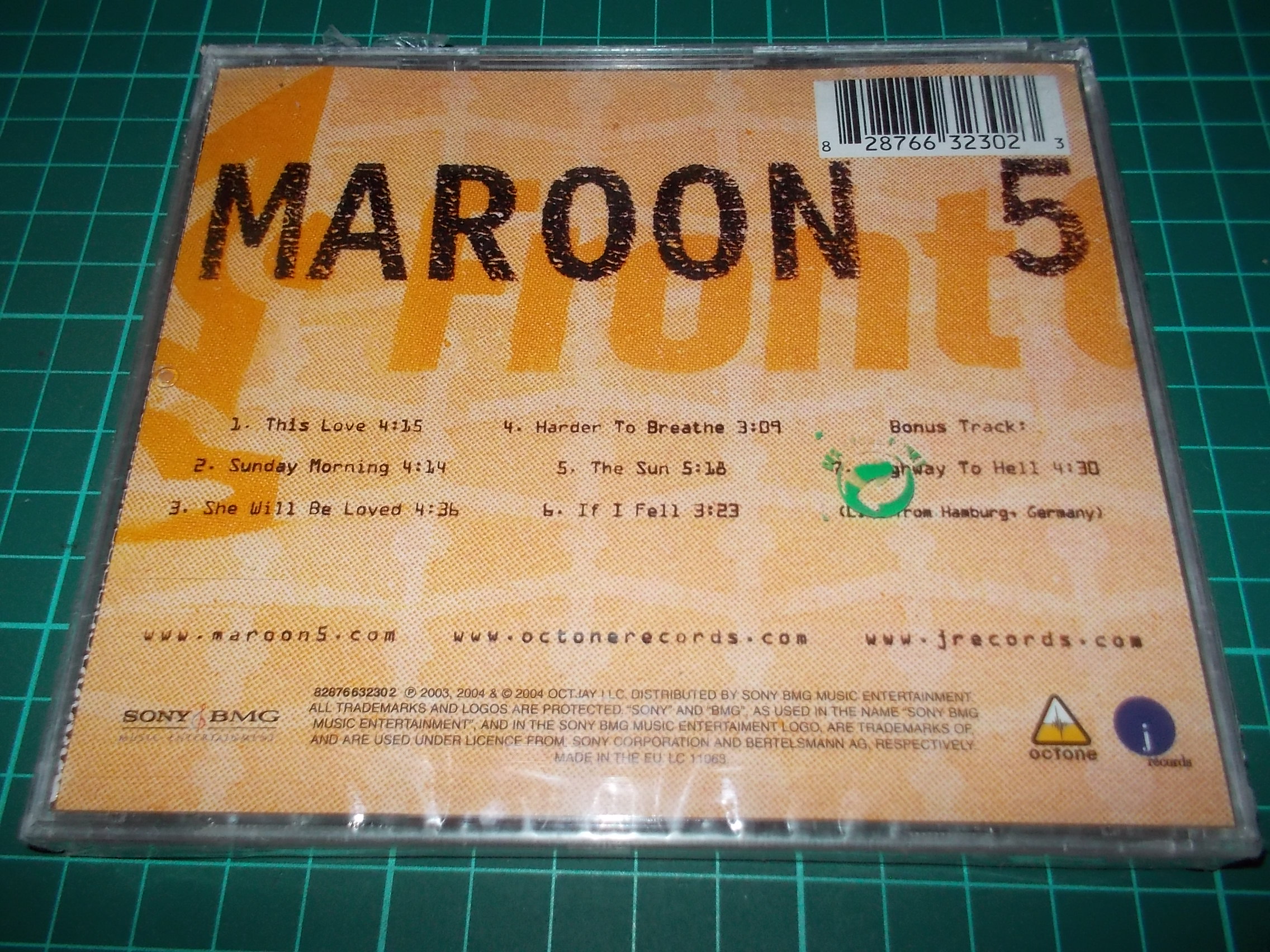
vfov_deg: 48.2
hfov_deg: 61.7
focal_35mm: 29
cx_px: 635
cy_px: 476
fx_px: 1064
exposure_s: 1/30
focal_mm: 4.1
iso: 200
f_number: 3.3
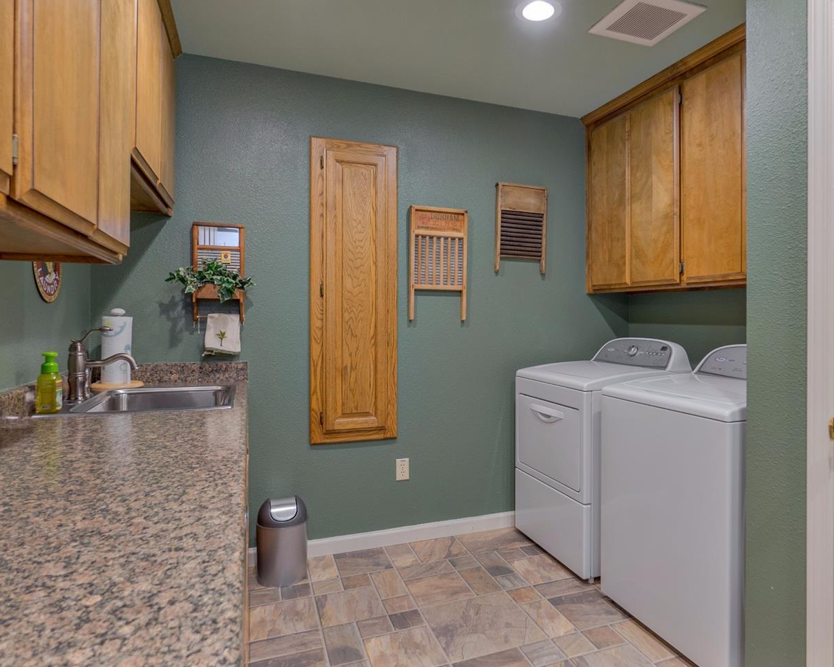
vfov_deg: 65.5
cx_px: 444
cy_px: 335
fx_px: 518
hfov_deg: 77.6
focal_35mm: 21
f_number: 5
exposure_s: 1/3
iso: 100
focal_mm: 12
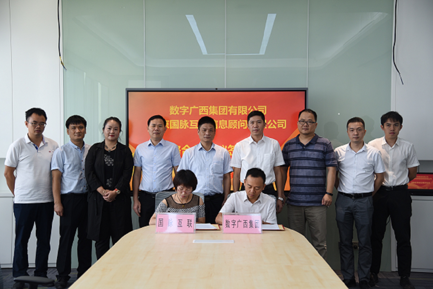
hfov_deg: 39.6
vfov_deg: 27.0
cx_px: 216
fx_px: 601
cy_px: 144
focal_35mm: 50
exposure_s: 1/125
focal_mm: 50
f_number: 4
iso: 400
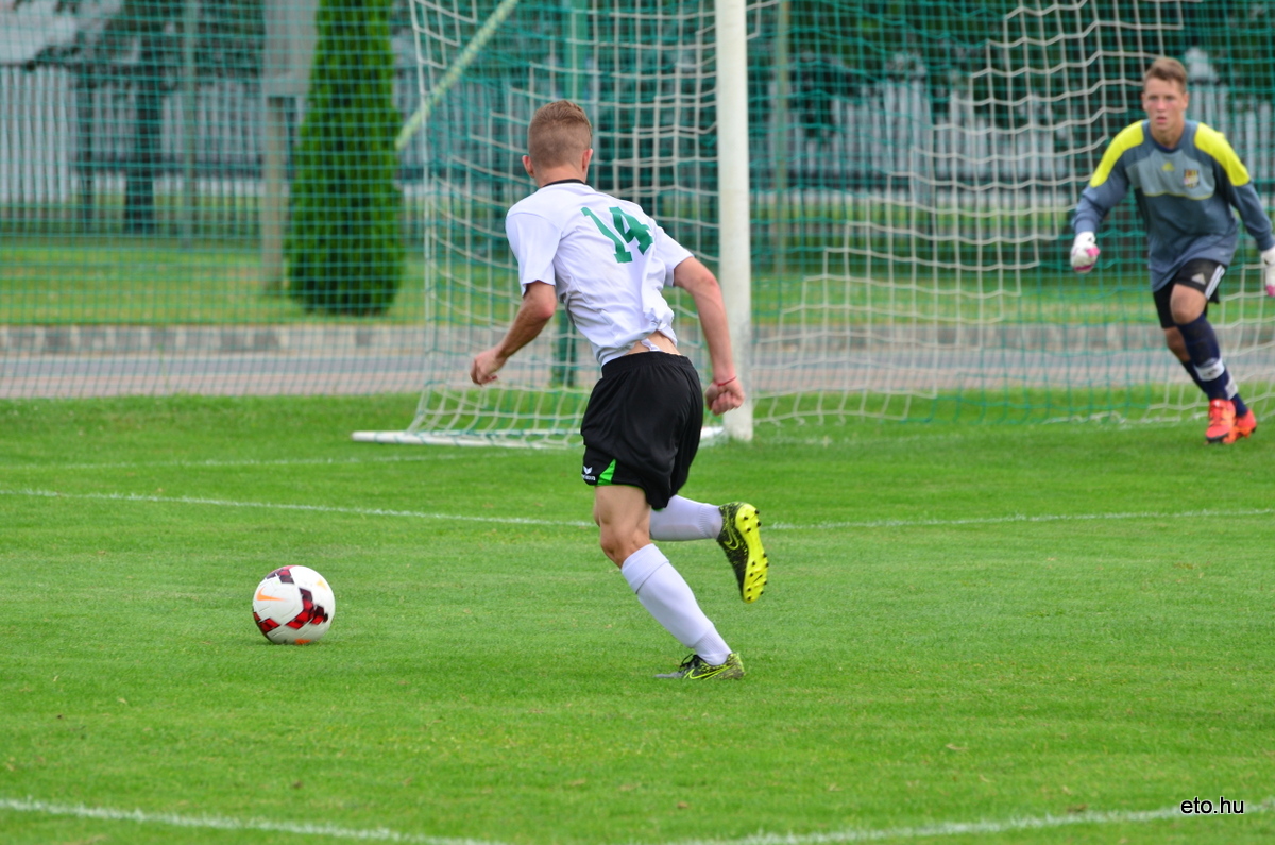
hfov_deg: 6.6
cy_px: 422
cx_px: 638
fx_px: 11134
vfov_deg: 4.3
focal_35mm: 315
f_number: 5.6
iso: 250
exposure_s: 1/500
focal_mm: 210
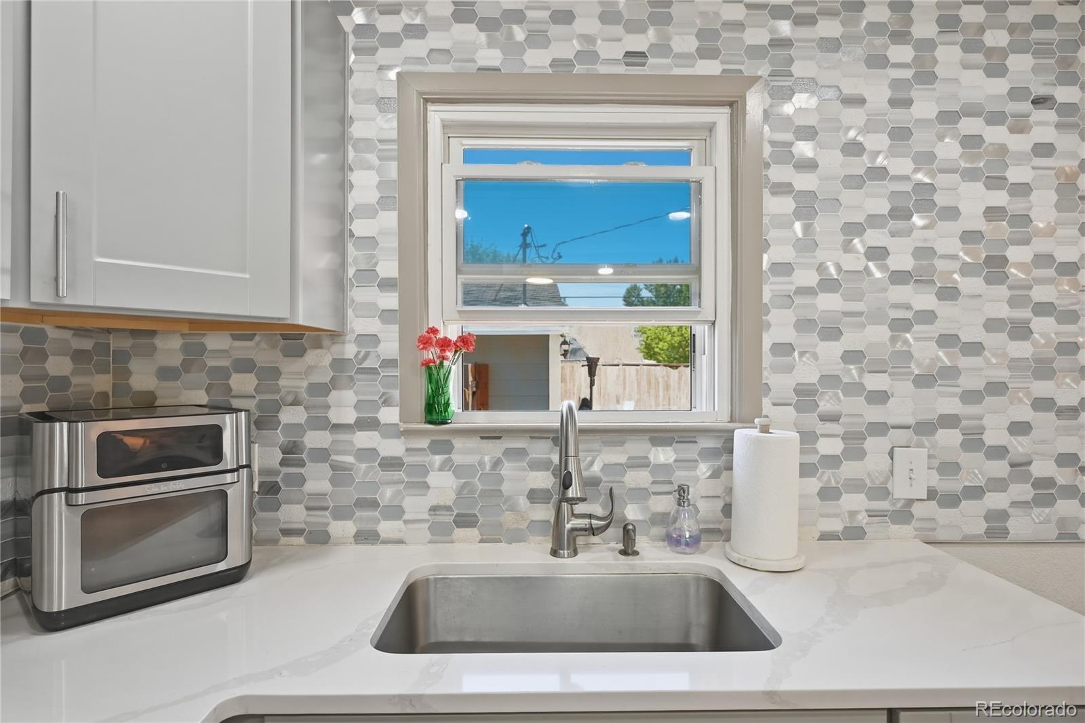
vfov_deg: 67.4
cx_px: 542
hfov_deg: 90.0
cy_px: 362
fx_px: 542
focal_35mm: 18
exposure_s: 1/60
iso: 250
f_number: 4
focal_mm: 12
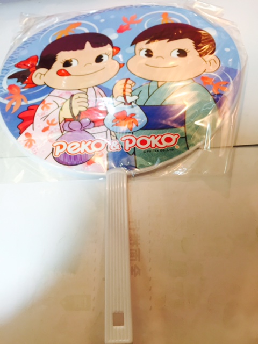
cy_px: 172
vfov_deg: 61.7
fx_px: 288
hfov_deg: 48.2
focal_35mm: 29
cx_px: 129
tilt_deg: -60.1
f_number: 2.2
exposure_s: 1/33
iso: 80
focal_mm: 4.15
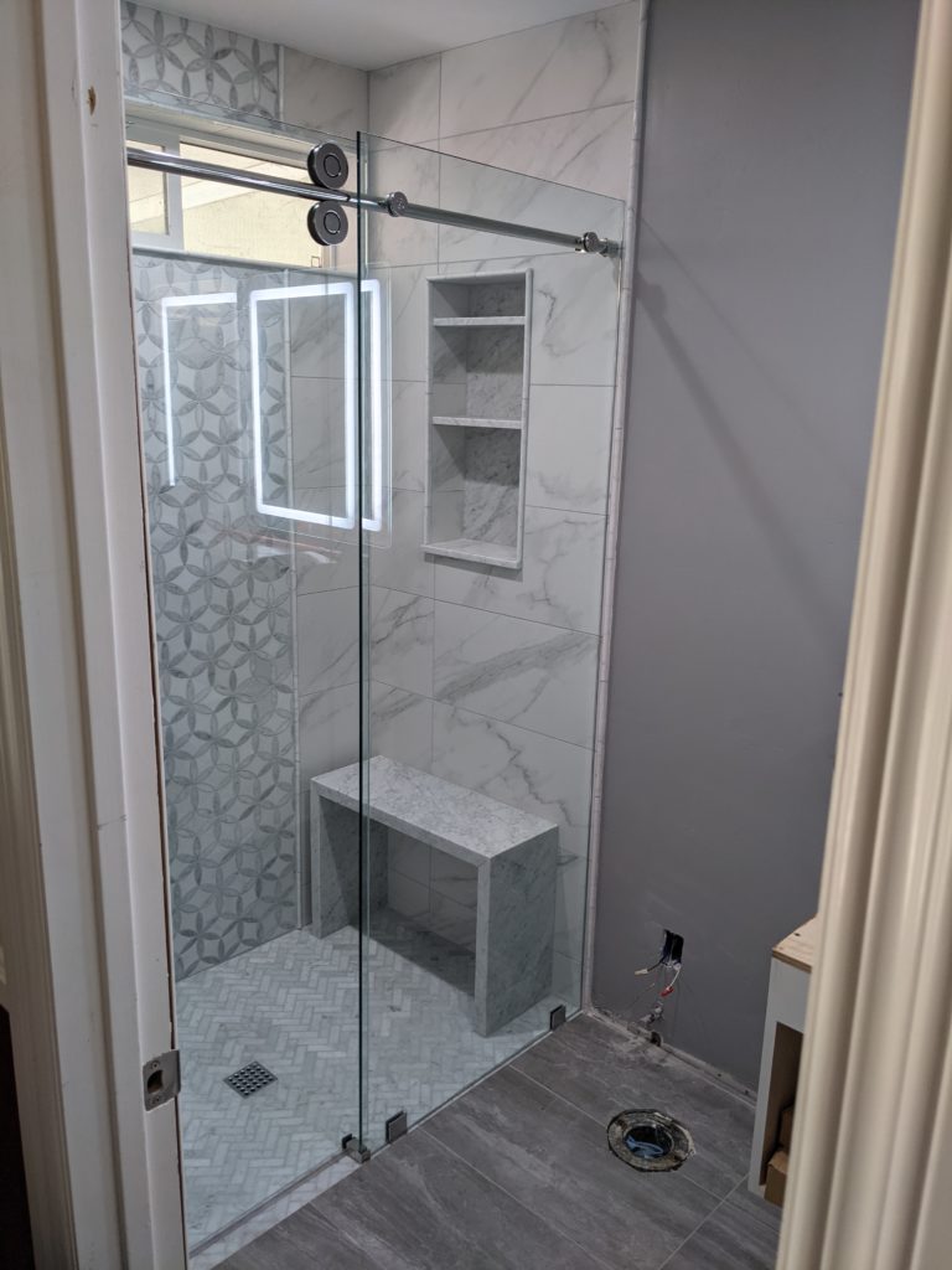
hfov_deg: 51.4
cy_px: 635
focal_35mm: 27
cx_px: 476
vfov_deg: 65.3
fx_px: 990
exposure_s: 1/40
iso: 63
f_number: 1.73
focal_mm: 4.38
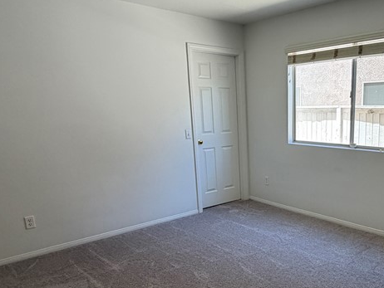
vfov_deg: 45.1
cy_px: 181
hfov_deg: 55.5
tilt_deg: -12.7
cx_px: 289
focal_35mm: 31
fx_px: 344
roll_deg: +0.9
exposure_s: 1/121
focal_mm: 2.22
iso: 125
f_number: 2.2
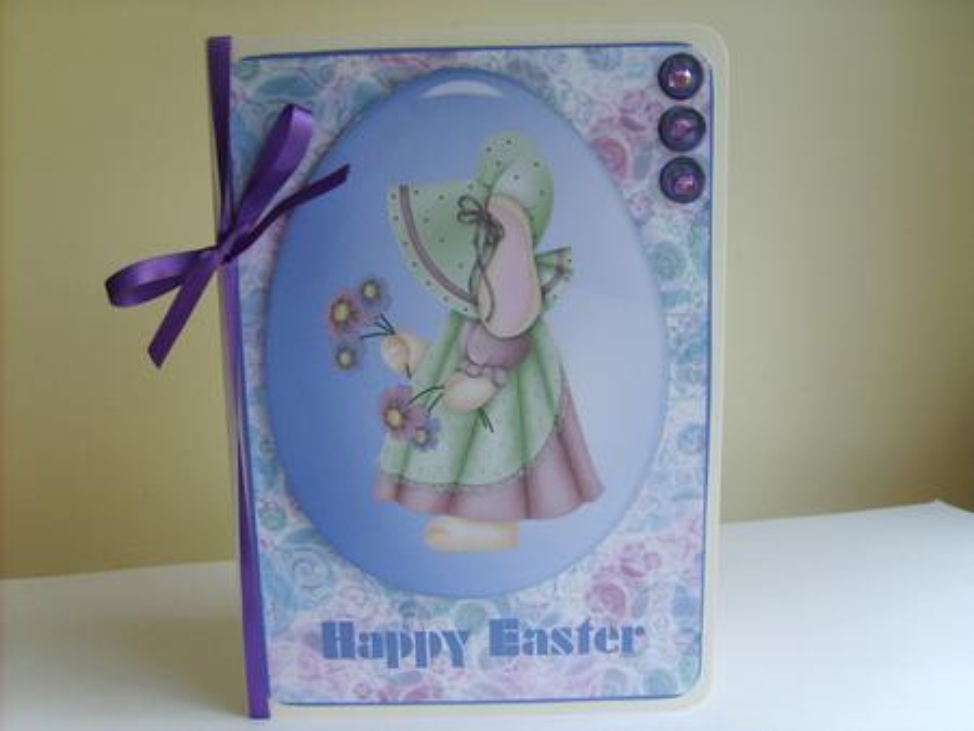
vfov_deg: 40.7
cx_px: 487
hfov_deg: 52.6
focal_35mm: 35
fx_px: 985
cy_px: 366
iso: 50
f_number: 2.8
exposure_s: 1/45
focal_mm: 5.8
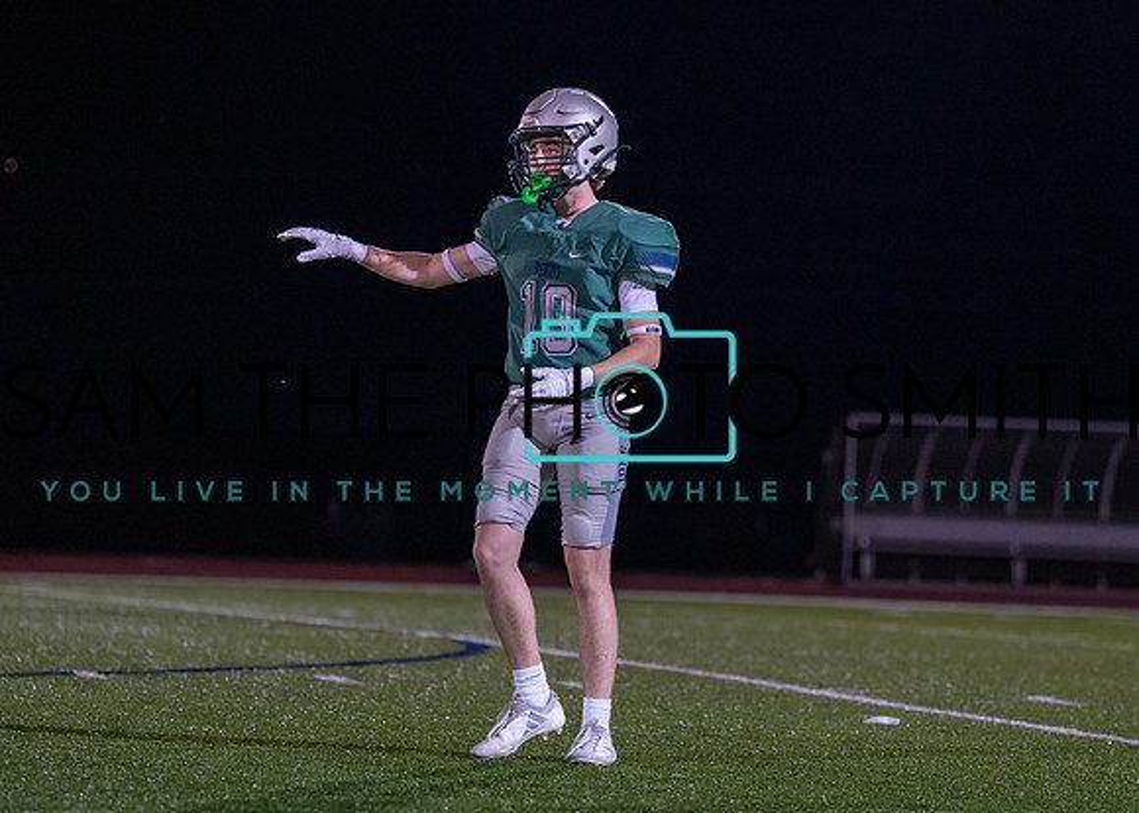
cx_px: 579
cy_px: 366
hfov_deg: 11.8
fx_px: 5527
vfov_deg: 8.4
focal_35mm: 171
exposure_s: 1/1000
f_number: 2.8
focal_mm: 122
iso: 2500
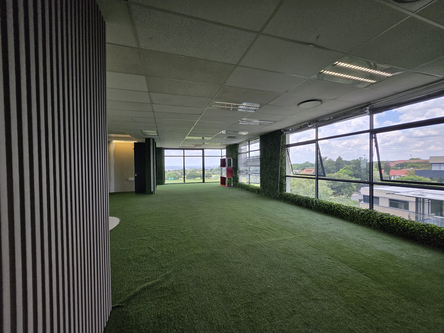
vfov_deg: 89.9
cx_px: 222
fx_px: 167
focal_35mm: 13
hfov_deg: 106.2
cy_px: 166
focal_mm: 1.7
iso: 125
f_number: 2.2
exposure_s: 1/359
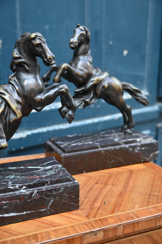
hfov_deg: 30.8
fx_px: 294
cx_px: 81
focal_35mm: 44
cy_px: 122
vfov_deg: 45.0
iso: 100
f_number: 4
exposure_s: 1/50
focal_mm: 29
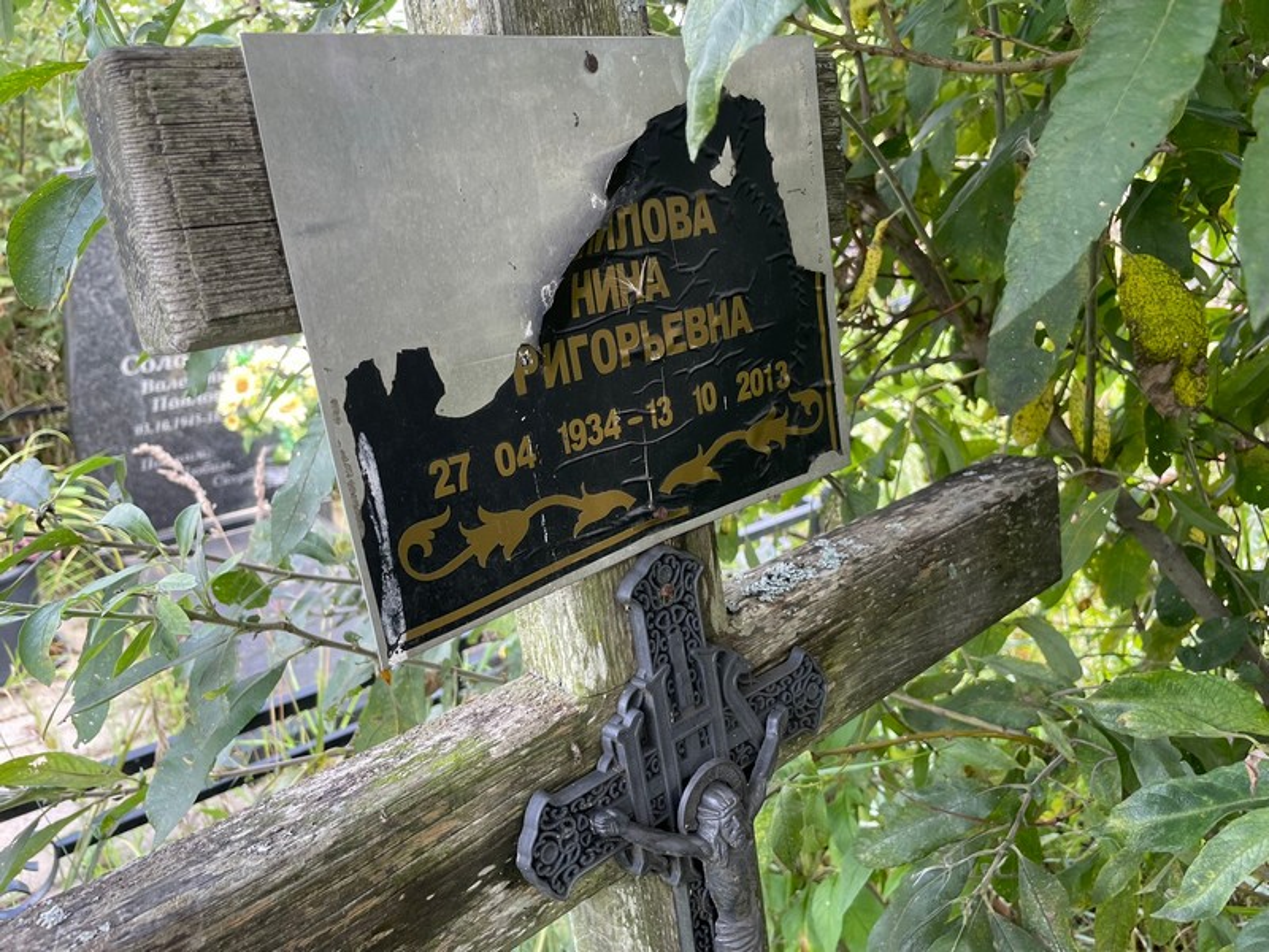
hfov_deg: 67.3
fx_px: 953
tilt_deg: -17.8
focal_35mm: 26
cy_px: 476
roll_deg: +2.3
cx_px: 634
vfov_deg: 53.1
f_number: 1.6
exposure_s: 1/121
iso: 64
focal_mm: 4.2
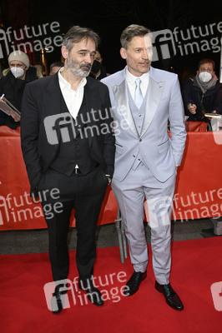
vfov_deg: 65.5
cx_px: 111
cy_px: 166
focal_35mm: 28
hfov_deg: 46.3
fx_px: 259
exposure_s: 1/100
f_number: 5.6
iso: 640
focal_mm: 28
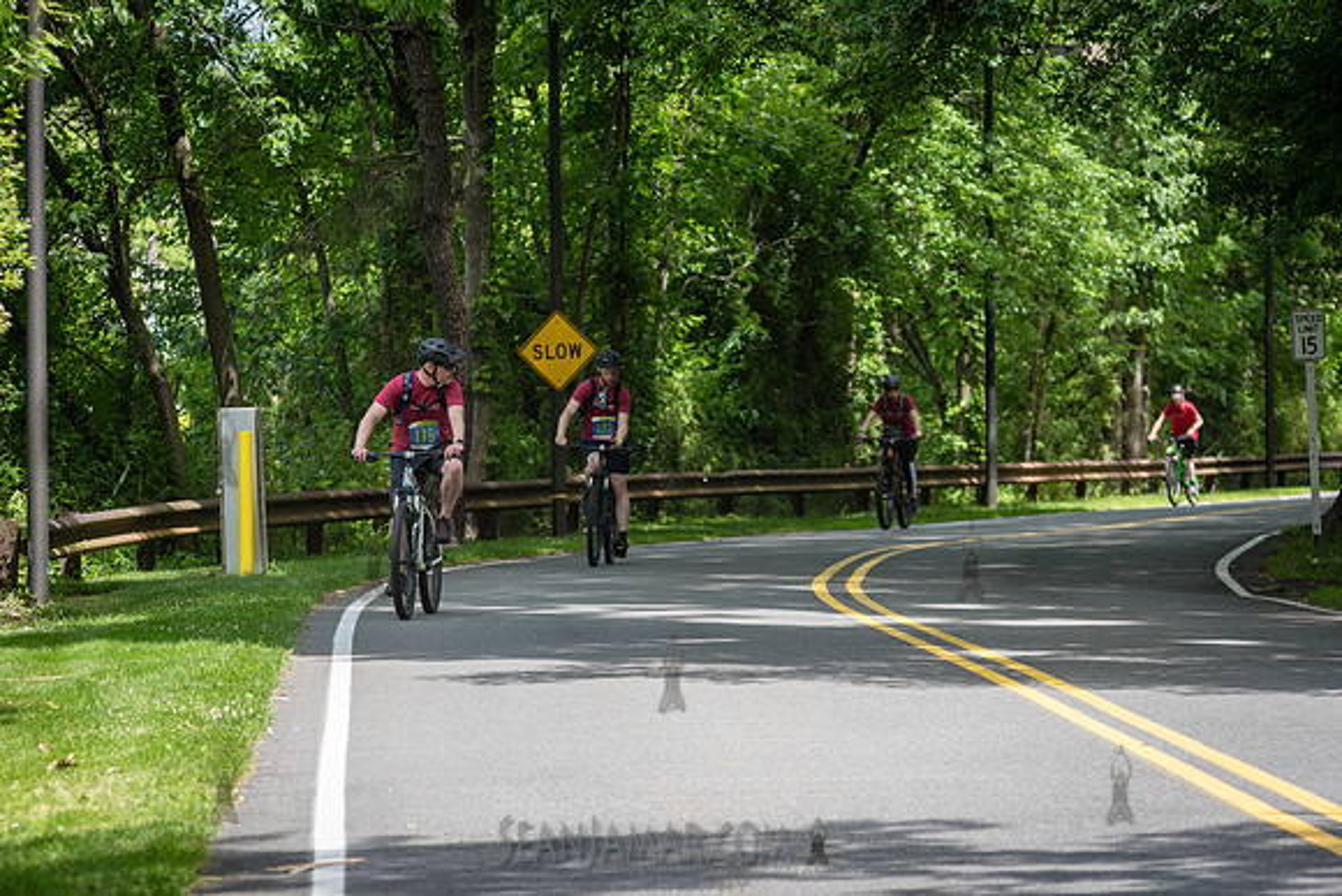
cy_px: 499
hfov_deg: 11.4
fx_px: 6736
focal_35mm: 181
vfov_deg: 7.6
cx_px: 632
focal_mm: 145
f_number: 4.5
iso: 250
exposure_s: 1/640
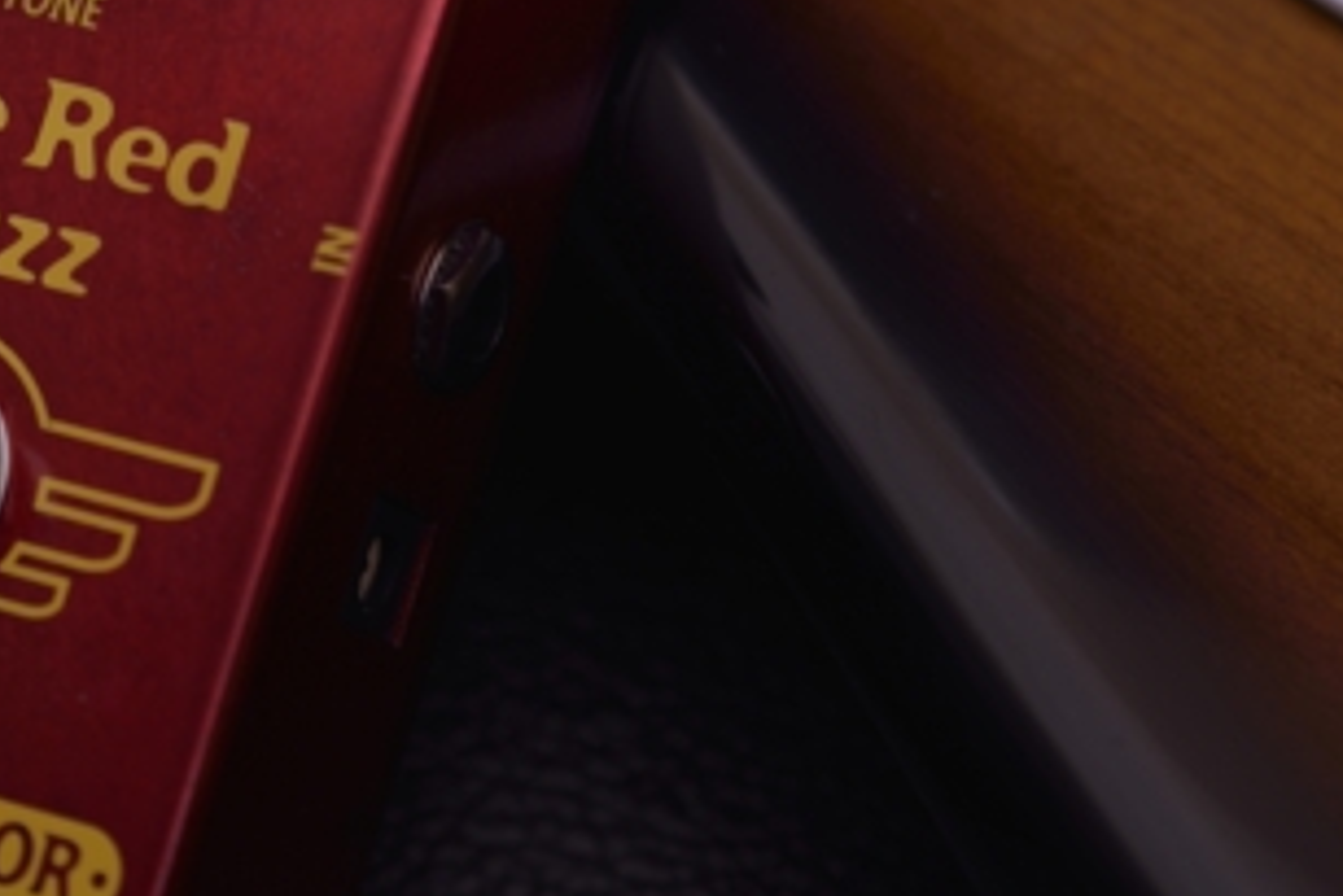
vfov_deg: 9.2
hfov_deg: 13.9
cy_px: 83
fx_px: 5524
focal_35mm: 148
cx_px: 696
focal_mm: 70
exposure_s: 1/60
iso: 100
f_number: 4
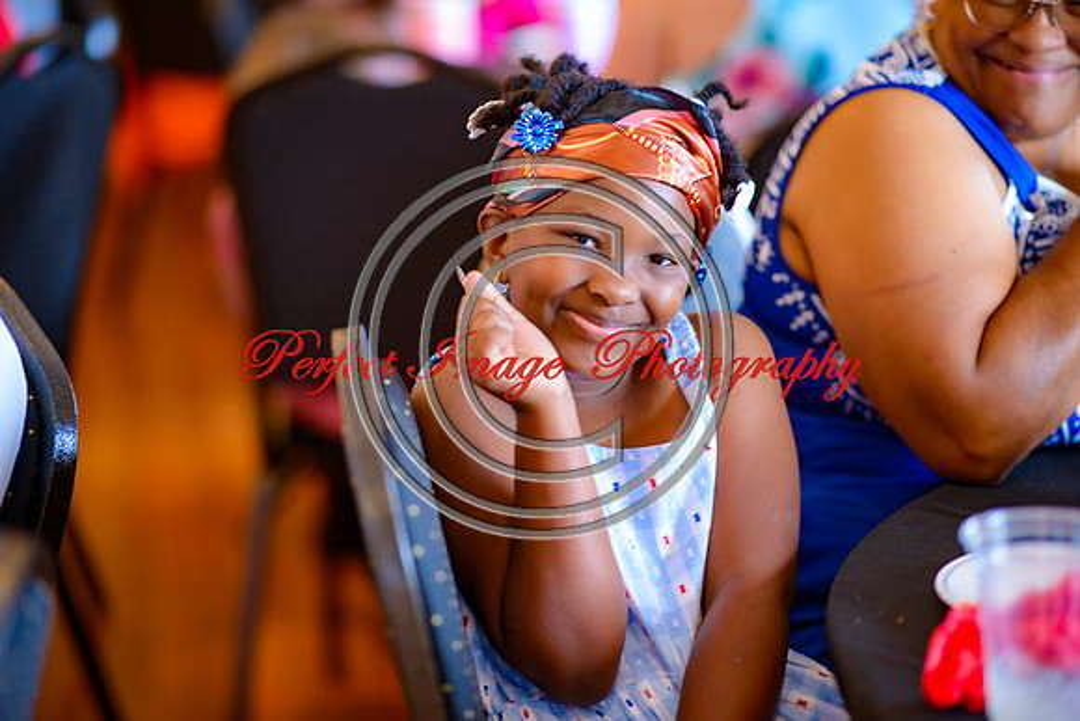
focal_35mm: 105
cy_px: 360
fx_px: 3151
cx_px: 540
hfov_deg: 19.5
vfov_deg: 13.0
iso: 800
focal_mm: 105
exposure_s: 1/125
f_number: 1.8
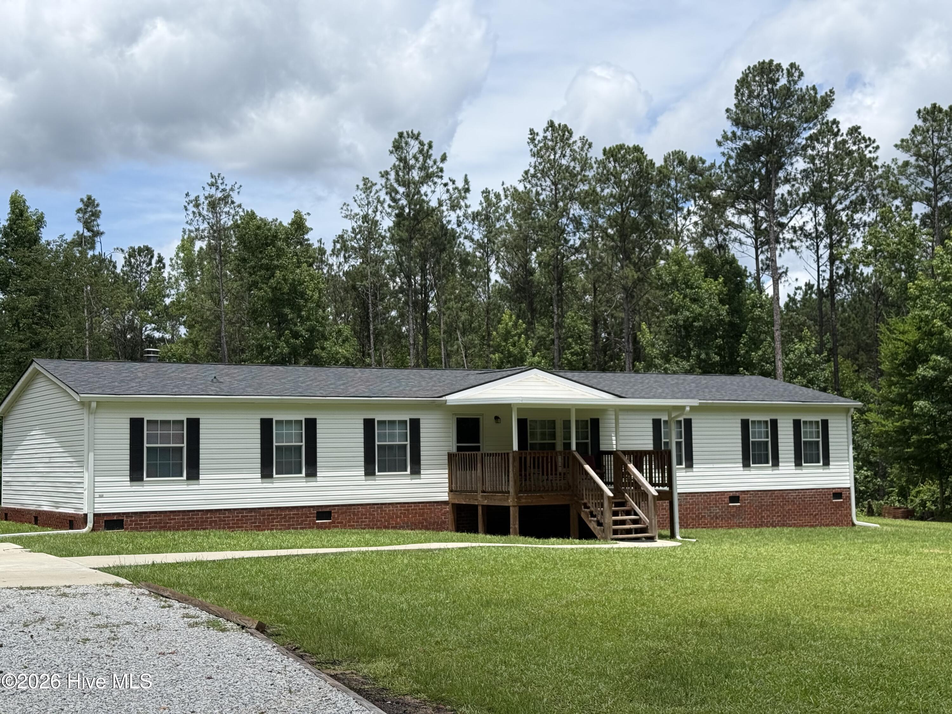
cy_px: 357
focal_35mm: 48
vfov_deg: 30.3
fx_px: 1320
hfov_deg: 39.7
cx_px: 476
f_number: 1.78
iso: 100
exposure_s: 1/3891
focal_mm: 6.76
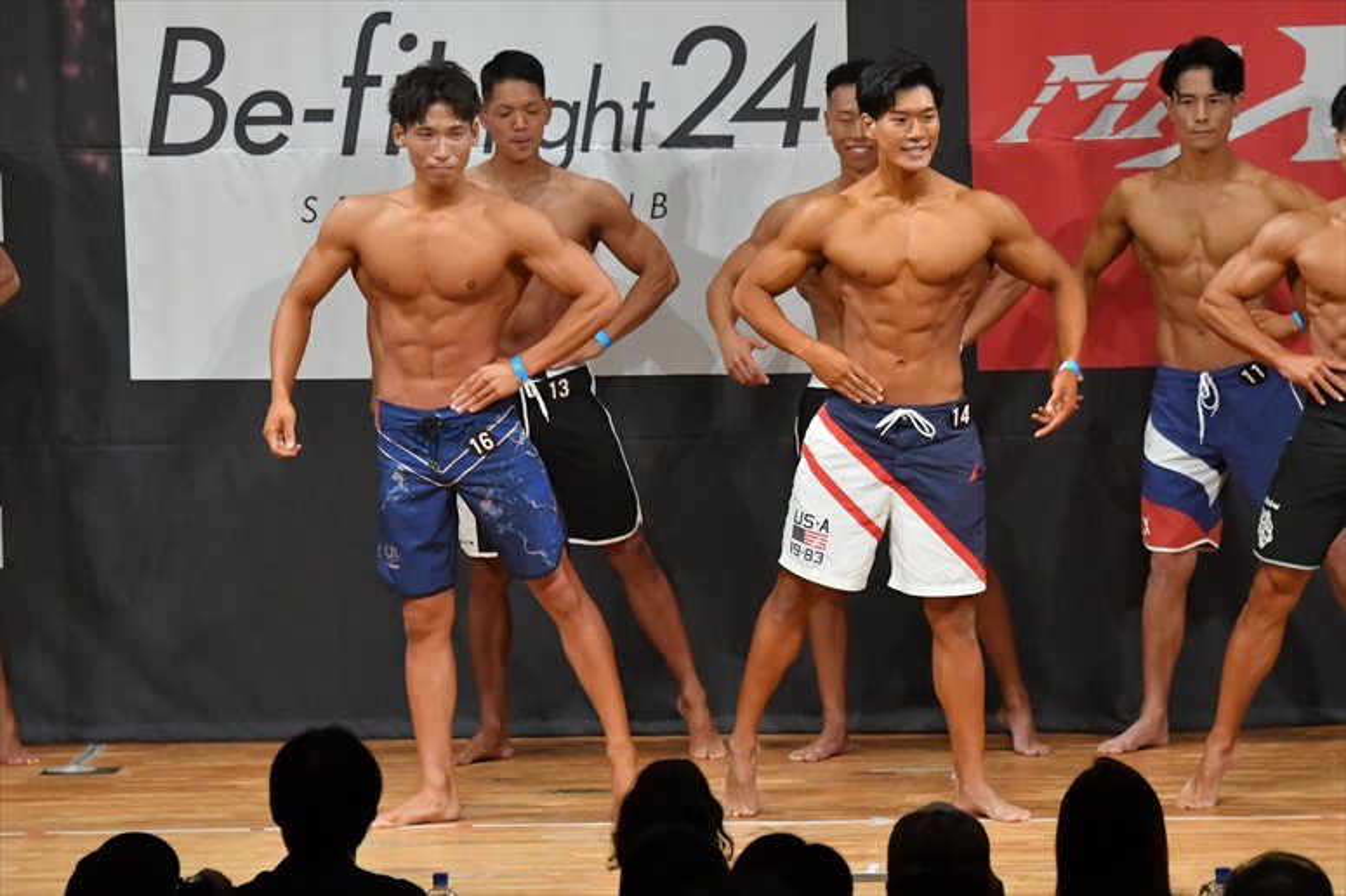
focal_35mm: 270
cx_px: 673
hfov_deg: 7.6
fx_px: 10090
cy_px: 448
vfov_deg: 5.1
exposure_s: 1/400
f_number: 5.6
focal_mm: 180
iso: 8000
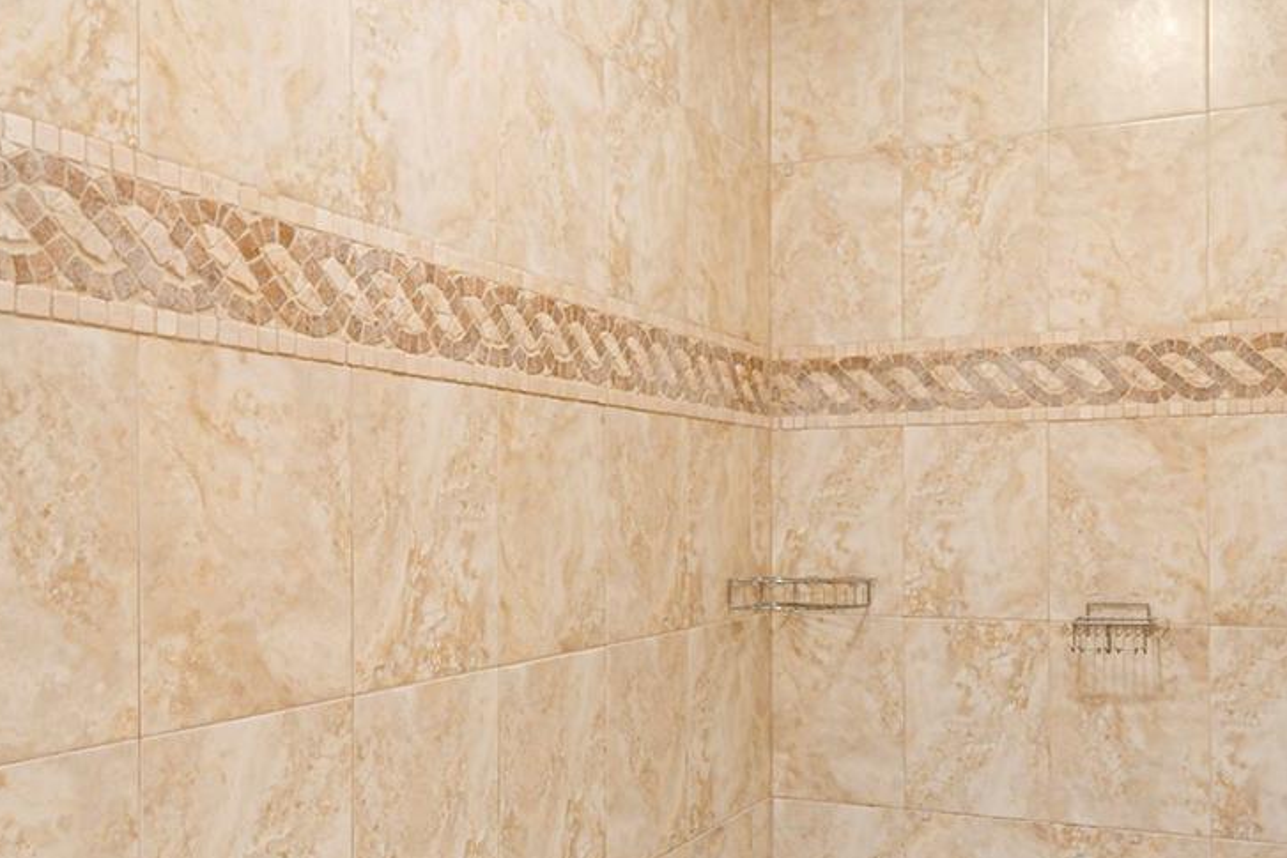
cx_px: 781
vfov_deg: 39.8
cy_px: 511
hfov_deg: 56.7
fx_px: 1180
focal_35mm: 33
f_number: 7.1
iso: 100
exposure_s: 1/1.67
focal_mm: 10
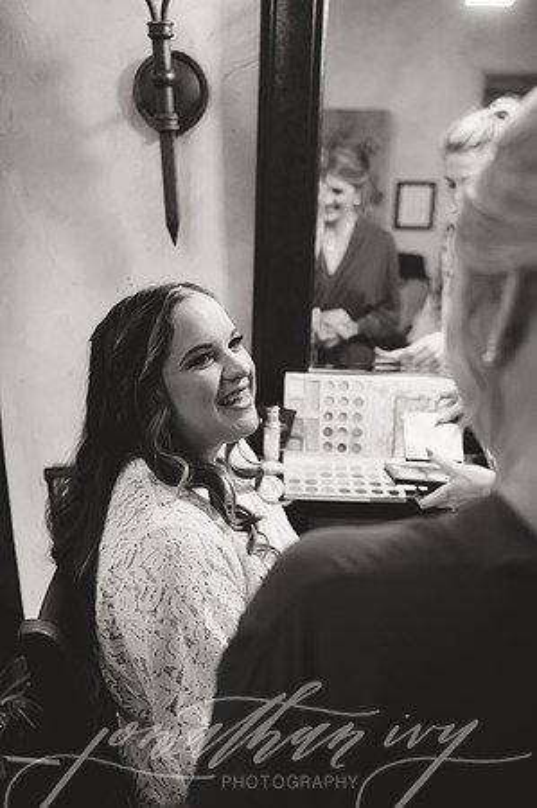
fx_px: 762
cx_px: 268
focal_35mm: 34
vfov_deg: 55.8
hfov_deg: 38.8
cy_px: 404
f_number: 2.8
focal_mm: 34
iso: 2000
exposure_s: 1/160
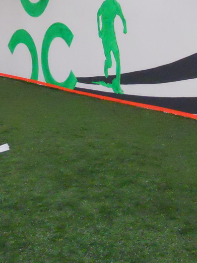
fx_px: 652
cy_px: 44
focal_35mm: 86
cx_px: 117
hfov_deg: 17.2
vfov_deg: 22.4
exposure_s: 1/100
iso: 800
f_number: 2.7
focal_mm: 5
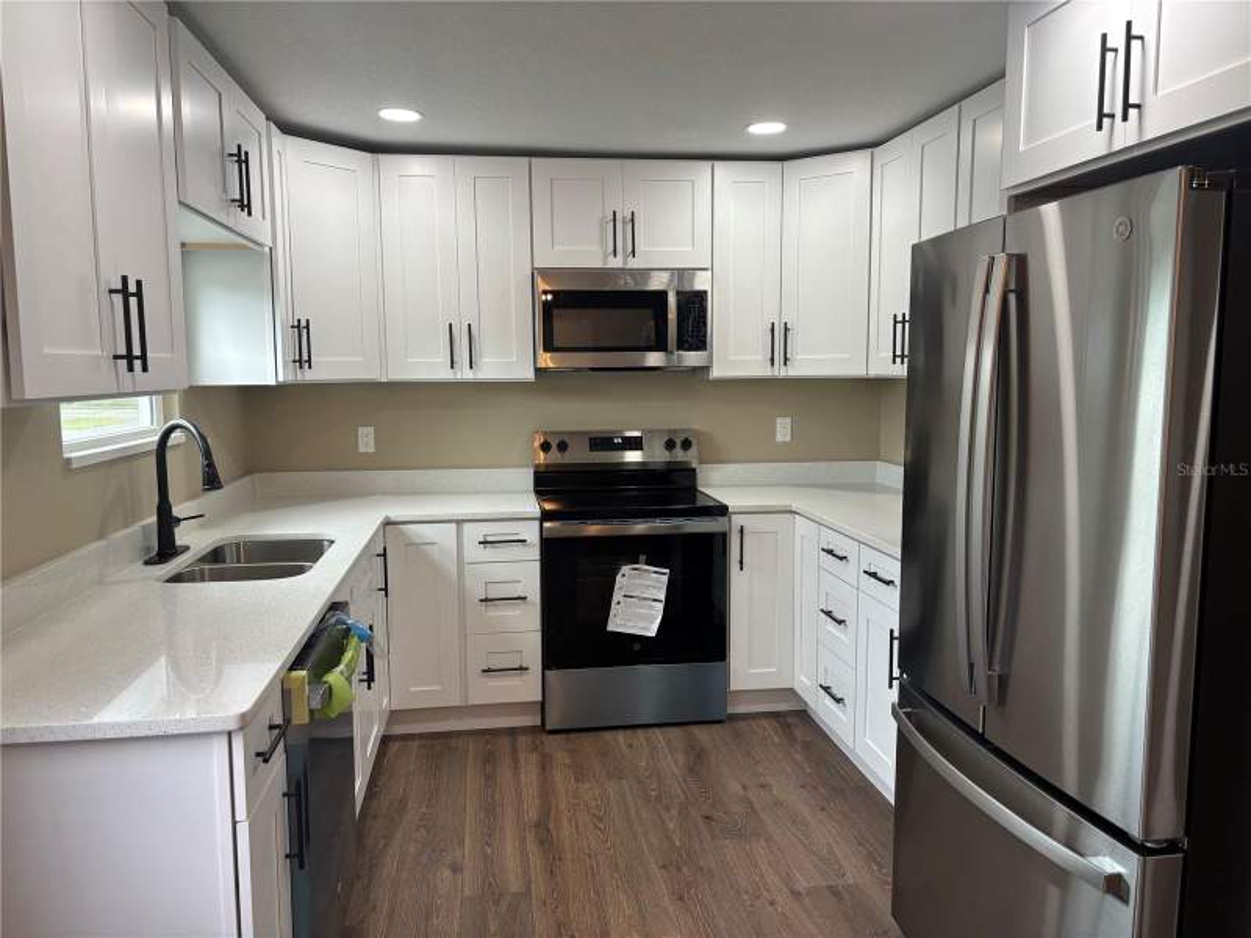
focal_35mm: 26
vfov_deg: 53.1
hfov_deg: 67.3
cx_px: 626
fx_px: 940
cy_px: 469
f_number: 1.6
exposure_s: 1/120
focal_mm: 5.96
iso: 80
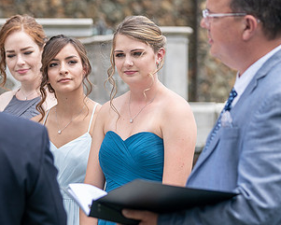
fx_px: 1955
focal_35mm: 235
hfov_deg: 8.2
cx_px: 109
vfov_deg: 6.6
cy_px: 61
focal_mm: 99
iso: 100
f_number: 3.5
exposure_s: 1/640
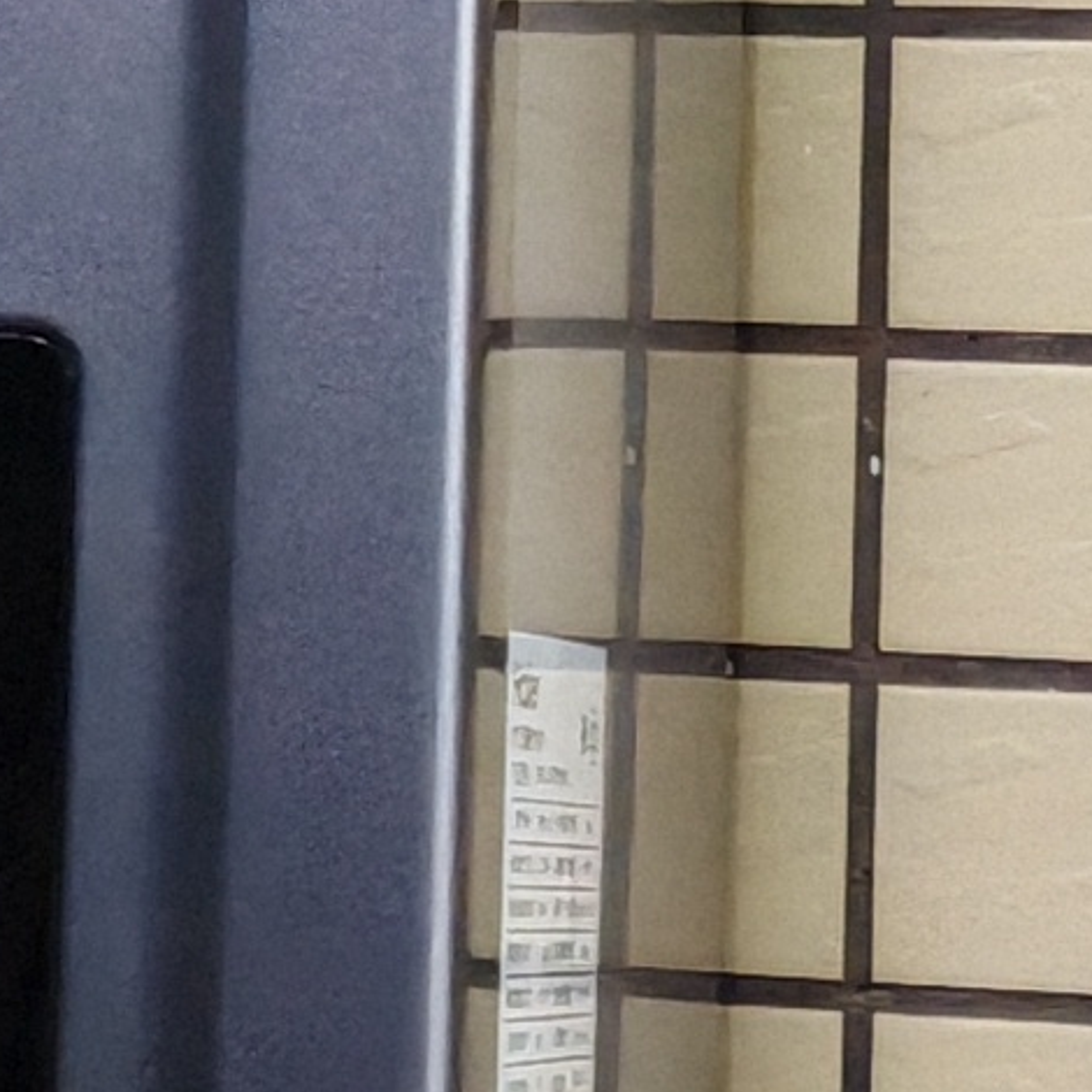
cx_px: -718
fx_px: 7424
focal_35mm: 208
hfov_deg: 8.2
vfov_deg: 8.3
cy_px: -265
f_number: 1.95
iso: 1250
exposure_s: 1/50
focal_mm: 5.52
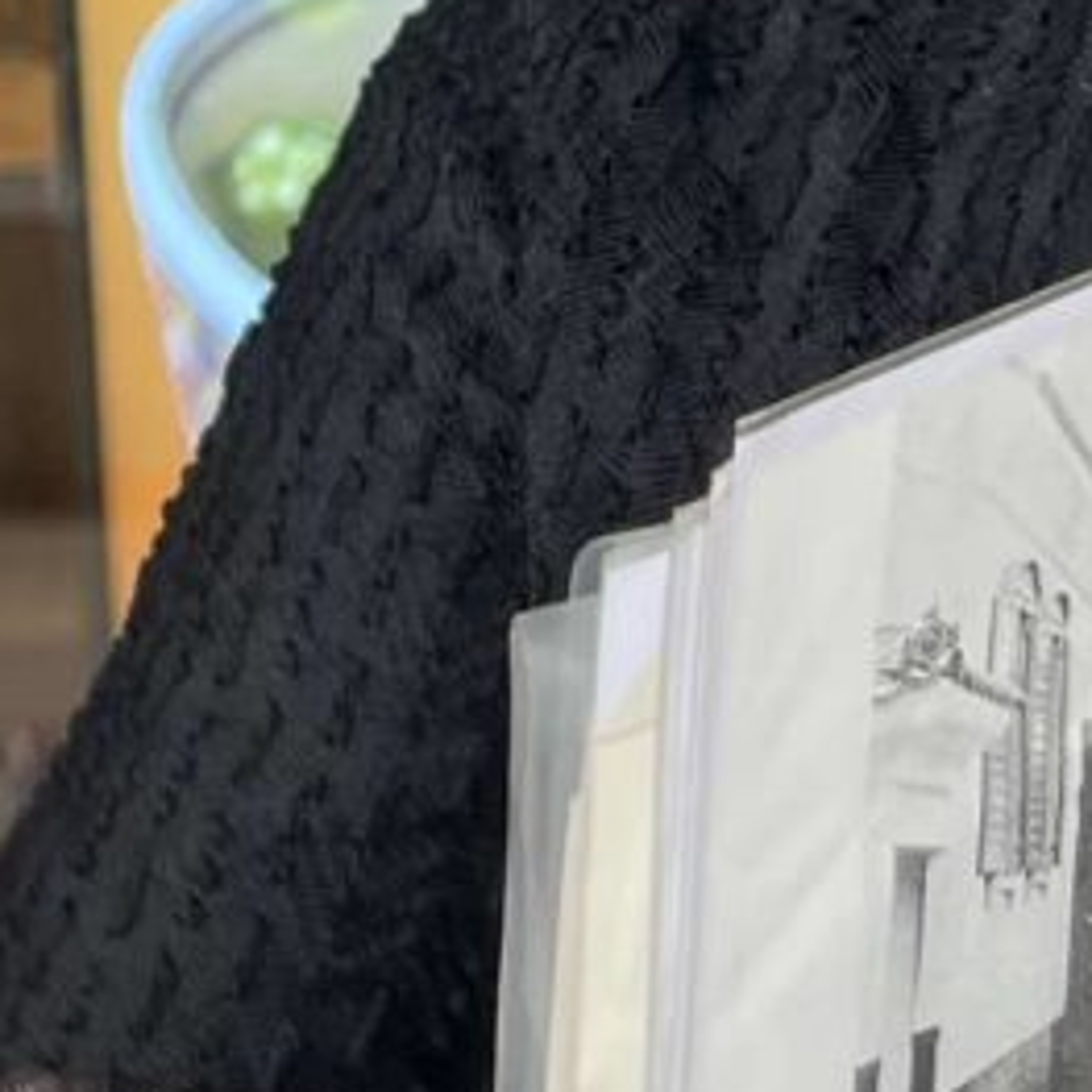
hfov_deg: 9.9
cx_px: -864
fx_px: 5996
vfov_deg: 10.2
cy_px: -345
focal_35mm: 168
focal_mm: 5.7
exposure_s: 1/121
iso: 40
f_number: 1.5
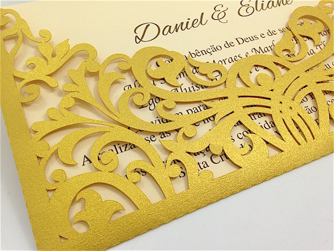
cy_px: 126
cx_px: 167
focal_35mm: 33
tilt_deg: -47.8
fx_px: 318
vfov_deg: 42.9
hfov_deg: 55.4
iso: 50
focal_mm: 4.12
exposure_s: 1/271
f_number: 2.4
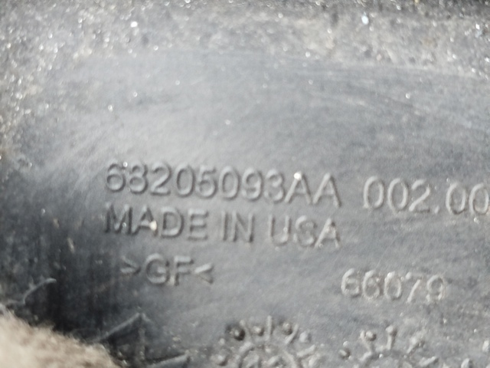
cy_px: 184
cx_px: 245
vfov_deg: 20.4
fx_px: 1019
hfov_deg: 27.0
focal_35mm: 72
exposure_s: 1/25
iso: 640
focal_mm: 5.31
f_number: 1.7
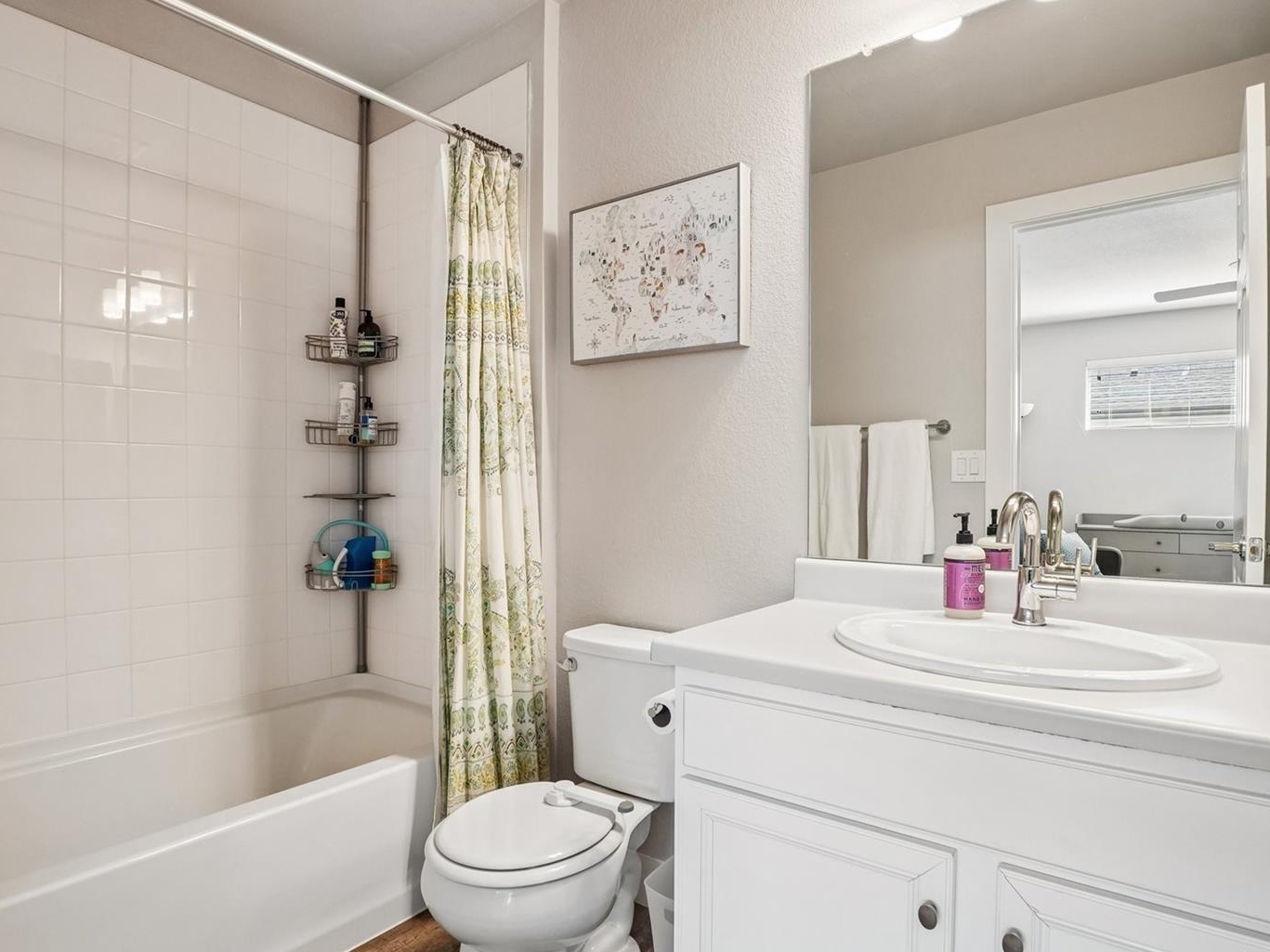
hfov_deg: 86.0
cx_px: 614
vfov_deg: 69.9
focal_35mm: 19
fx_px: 681
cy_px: 488
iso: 500
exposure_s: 1/30
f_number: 8
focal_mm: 11
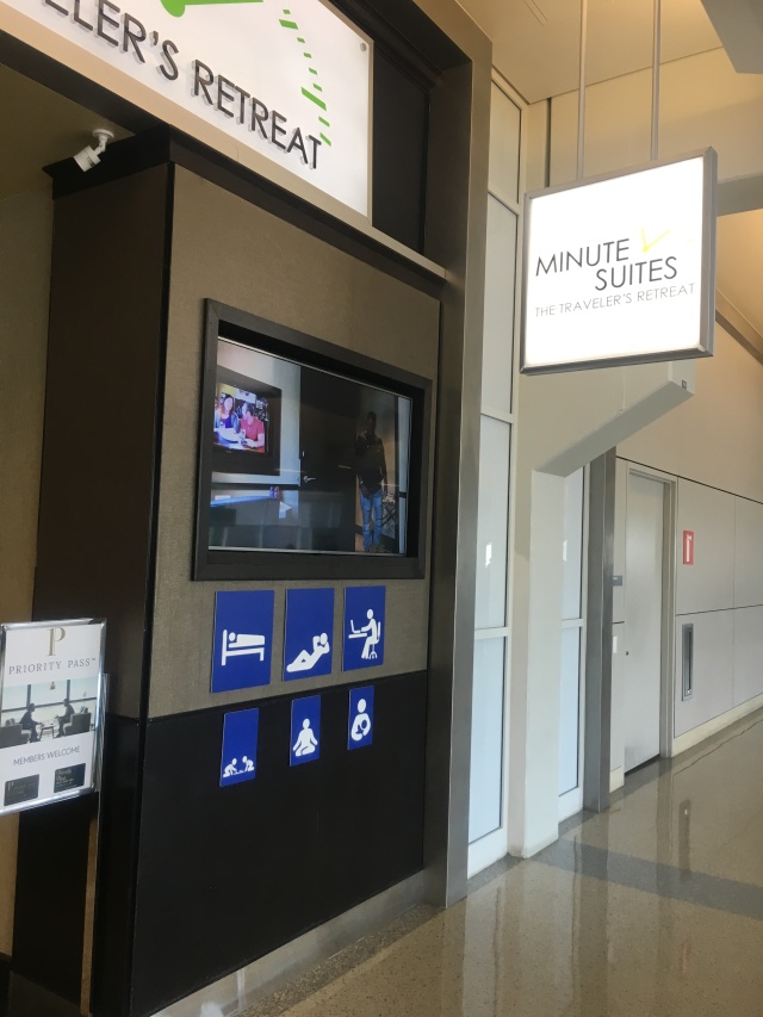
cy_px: 508
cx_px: 382
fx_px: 852
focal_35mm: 29
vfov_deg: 61.7
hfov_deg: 48.2
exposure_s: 1/30
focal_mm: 4.15
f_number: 2.2
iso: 32
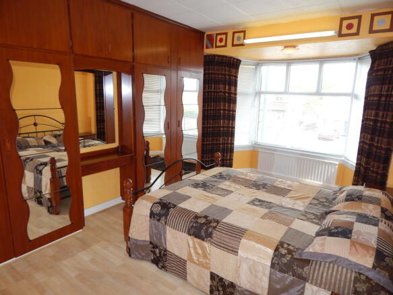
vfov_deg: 58.9
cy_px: 148
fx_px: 261
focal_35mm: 23
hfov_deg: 73.9
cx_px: 196
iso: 125
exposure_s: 1/80
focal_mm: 4
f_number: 3
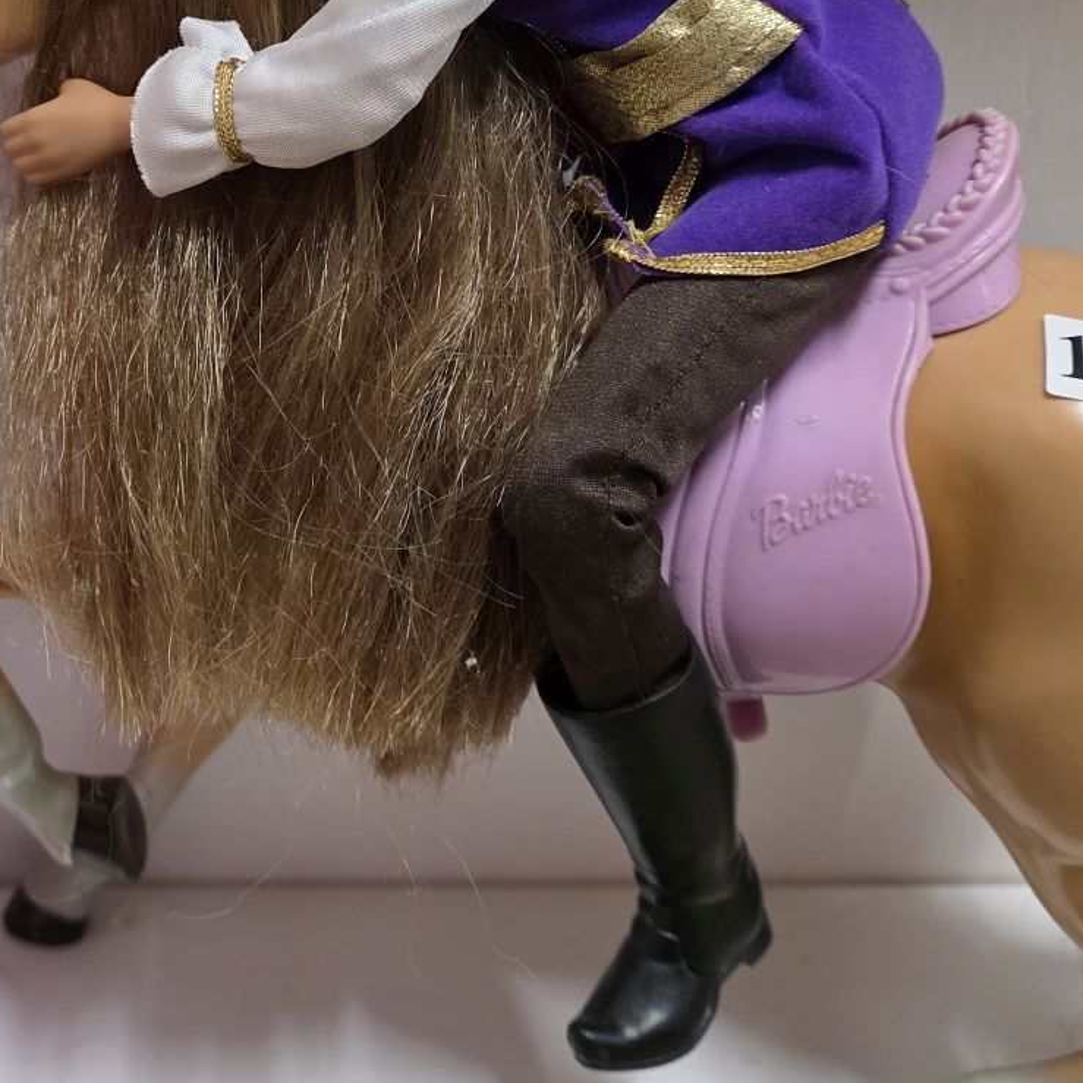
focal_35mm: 55
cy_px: 341
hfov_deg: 30.3
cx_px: 211
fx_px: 1947
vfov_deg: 30.8
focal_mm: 6.3
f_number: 1.7
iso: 1000
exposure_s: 1/100
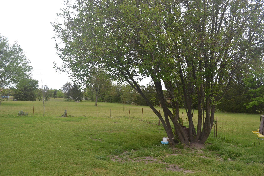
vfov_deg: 43.6
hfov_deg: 61.9
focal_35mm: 30
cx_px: 132
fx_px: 220
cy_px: 88
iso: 100
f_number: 5
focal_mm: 20
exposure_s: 1/200
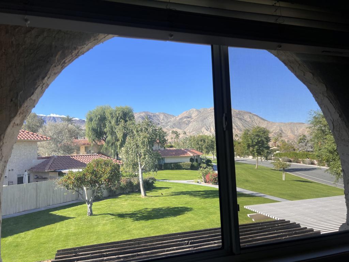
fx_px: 262
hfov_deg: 67.3
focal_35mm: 26
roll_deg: +2.2
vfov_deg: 53.1
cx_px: 174
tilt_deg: +3.5
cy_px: 131
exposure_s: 1/1724
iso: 50
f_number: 1.5
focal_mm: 5.7
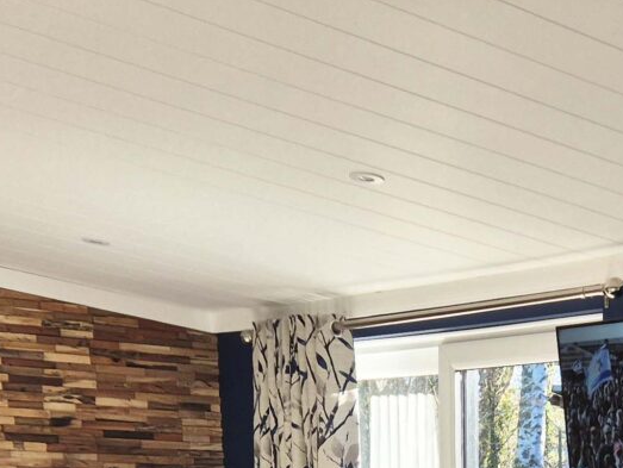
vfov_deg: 14.1
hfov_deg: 21.3
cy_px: 911
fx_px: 1621
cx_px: 562
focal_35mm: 90
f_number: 1.8
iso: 25
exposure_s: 1/146
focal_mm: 5.4
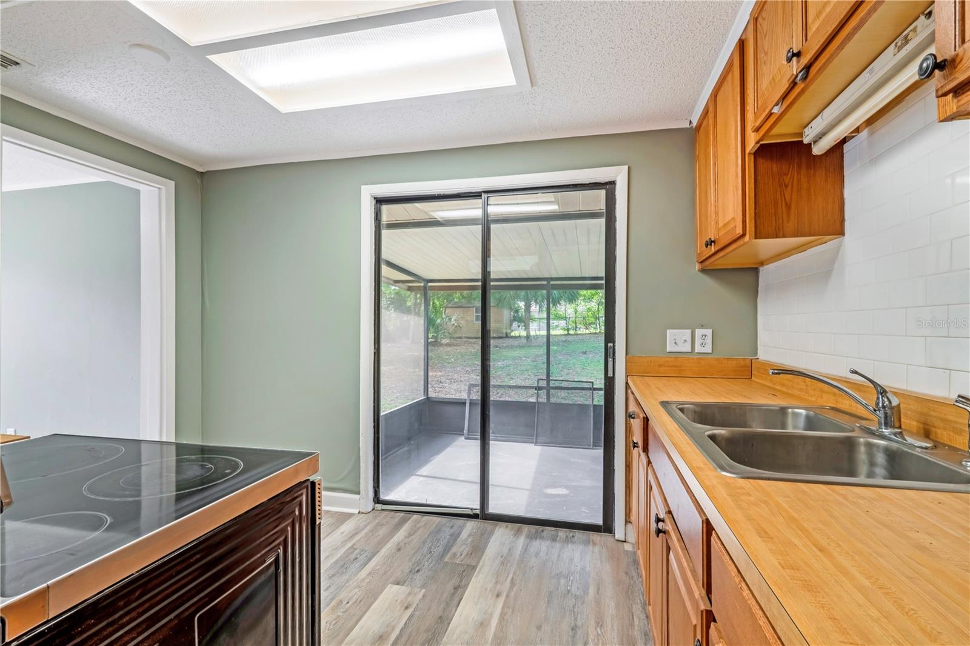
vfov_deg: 72.0
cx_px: 485
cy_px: 323
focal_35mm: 16
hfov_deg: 95.0
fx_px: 444
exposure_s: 1/200
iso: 250
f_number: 9
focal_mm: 11
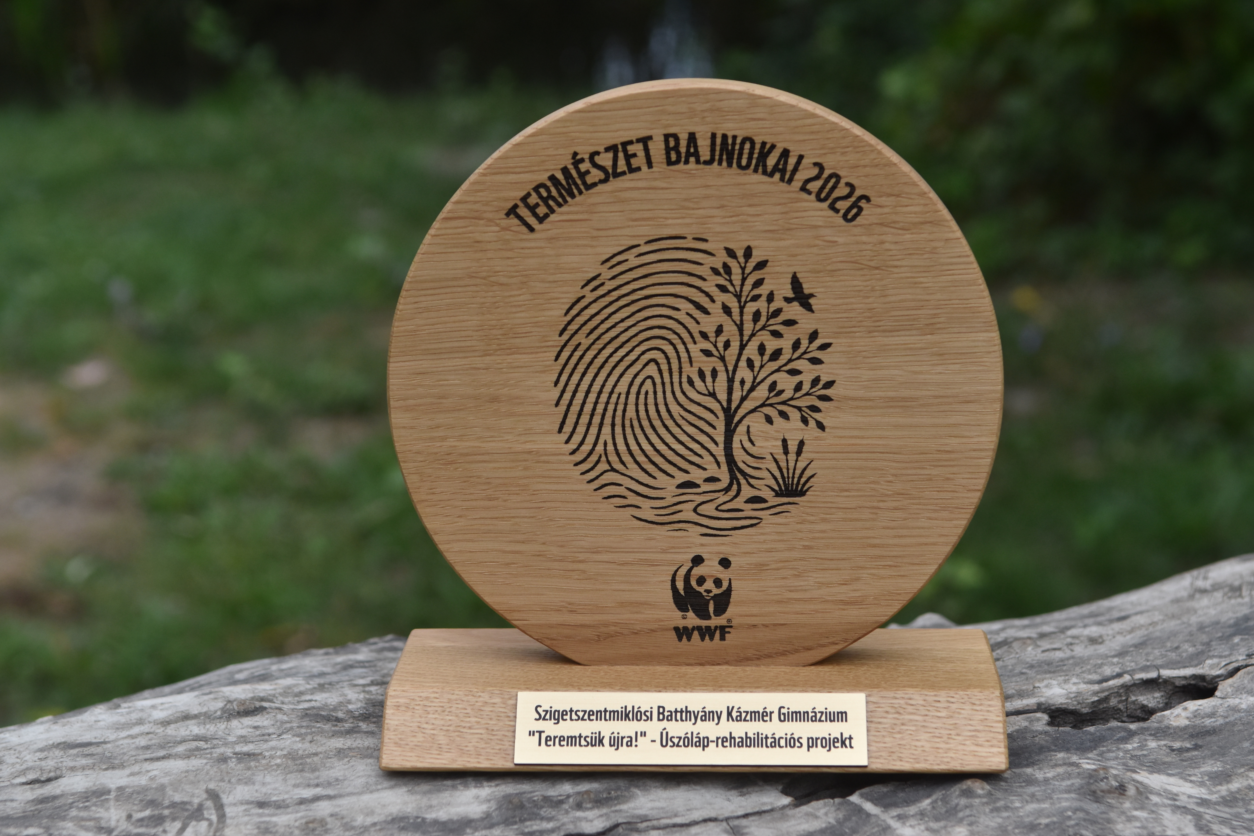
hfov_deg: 30.1
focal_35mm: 67
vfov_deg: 20.3
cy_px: 416
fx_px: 2334
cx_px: 631
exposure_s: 1/2000
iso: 400
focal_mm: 44
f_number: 4.5
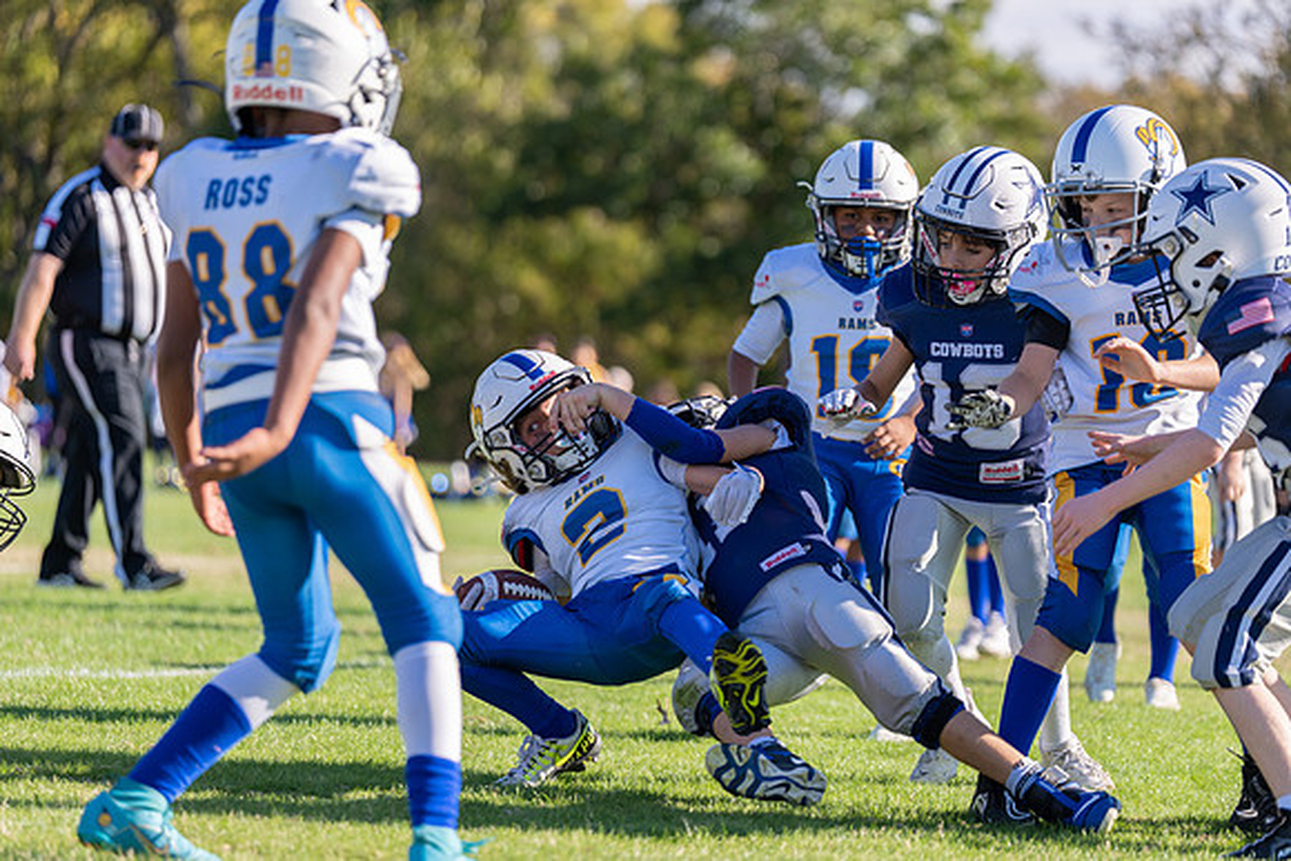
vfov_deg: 9.8
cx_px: 646
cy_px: 430
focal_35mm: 140
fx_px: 5021
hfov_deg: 14.7
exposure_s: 1/1250
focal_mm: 140
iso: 100
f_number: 2.8
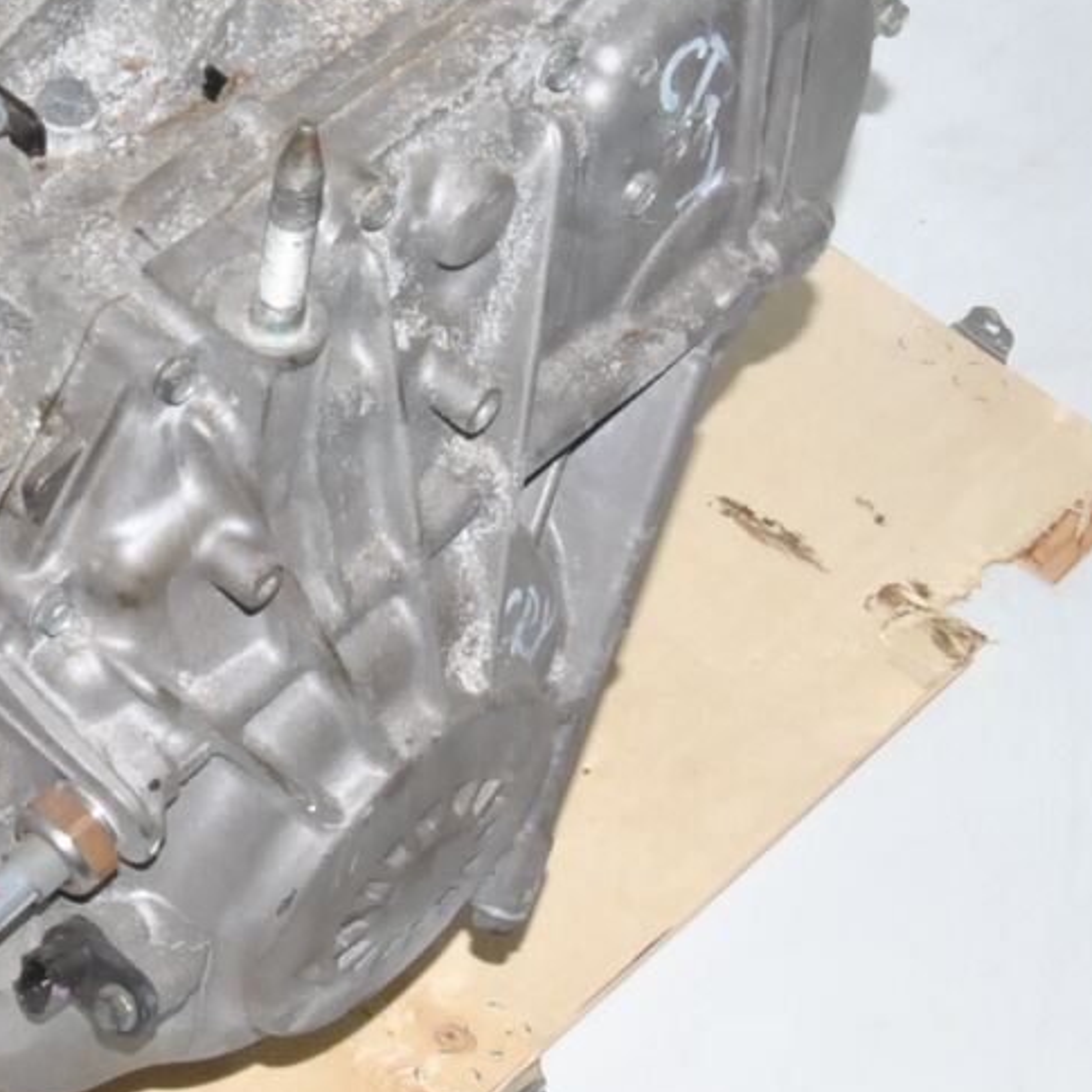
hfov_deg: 16.7
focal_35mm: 101
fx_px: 3605
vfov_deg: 17.2
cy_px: 418
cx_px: -99
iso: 800
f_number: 20
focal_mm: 24
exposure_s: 1/200
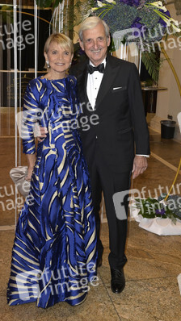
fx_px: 341
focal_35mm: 40
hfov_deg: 29.7
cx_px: 81
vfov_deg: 50.5
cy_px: 160
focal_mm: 38
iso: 2500
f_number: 5.6
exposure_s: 1/80
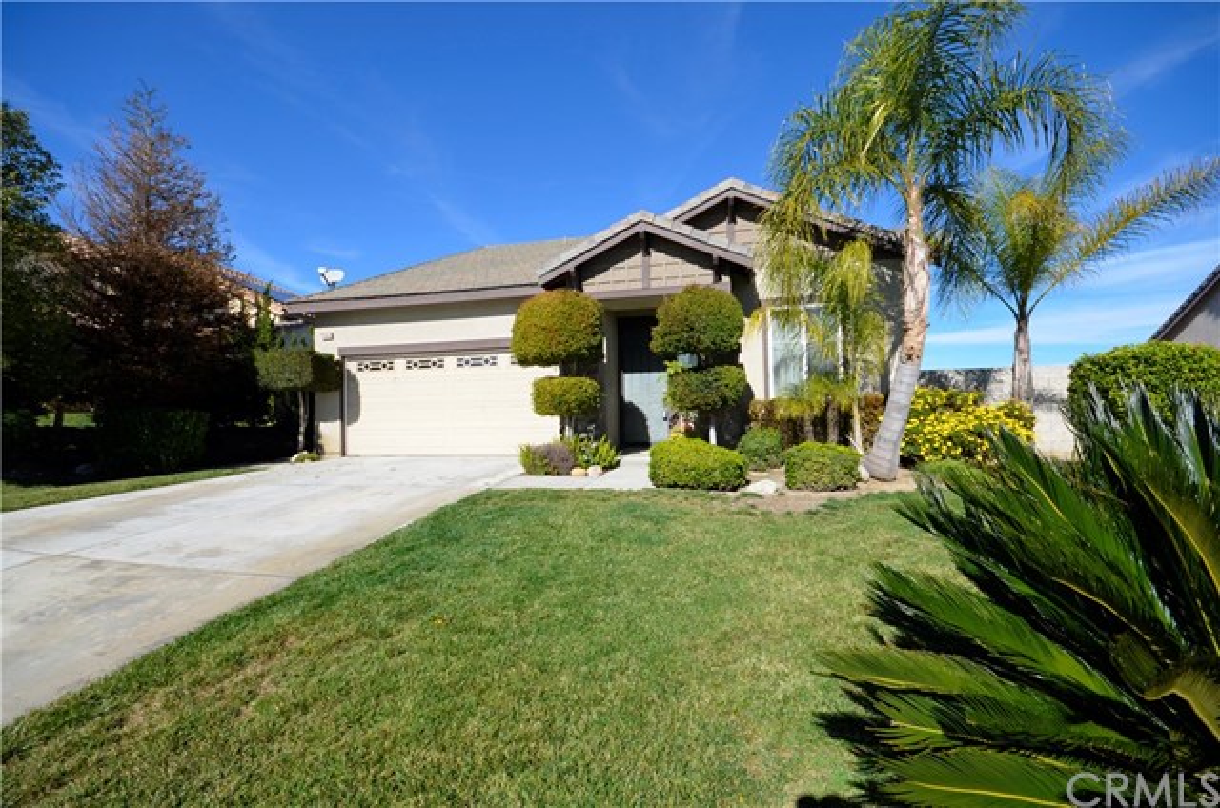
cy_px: 404
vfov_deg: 77.1
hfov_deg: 100.5
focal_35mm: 15
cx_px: 610
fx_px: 507
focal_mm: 10
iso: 110
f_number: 8
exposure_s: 1/250
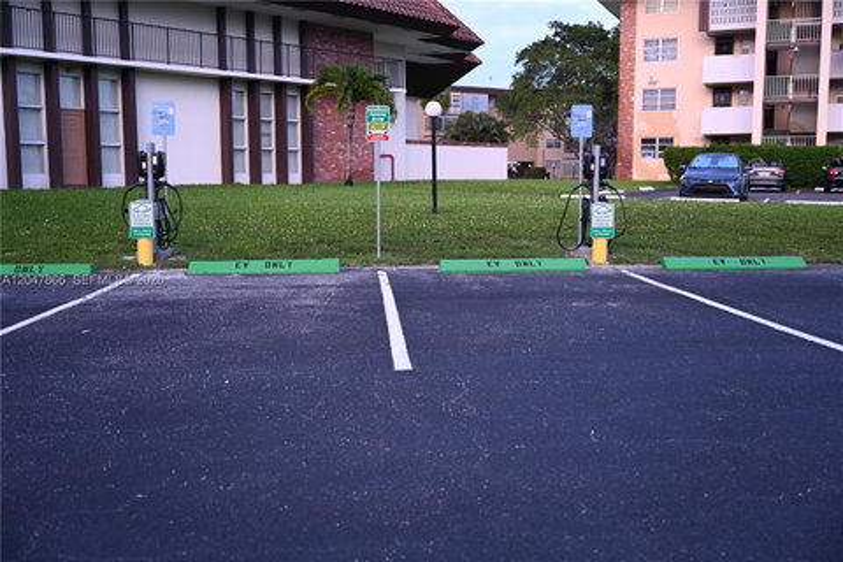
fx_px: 890
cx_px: 422
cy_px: 281
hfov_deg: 50.7
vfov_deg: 35.1
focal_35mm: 38
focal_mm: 38
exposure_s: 1/30
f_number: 2.8
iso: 64
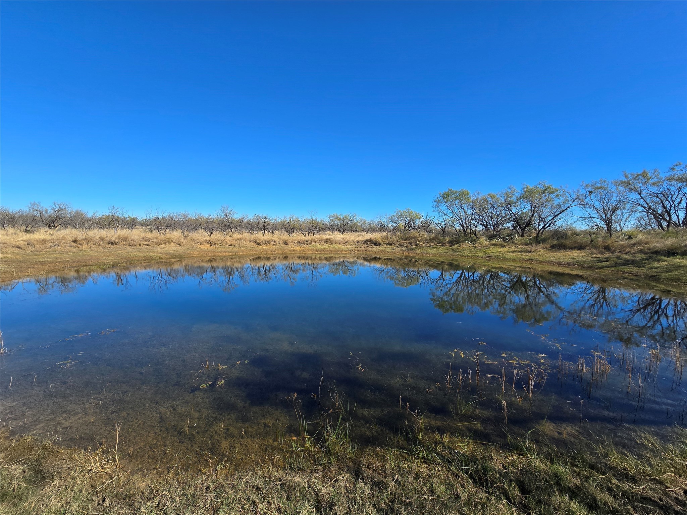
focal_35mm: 13
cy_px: 258
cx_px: 344
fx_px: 258
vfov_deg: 89.9
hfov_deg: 106.2
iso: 50
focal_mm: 2.2
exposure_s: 1/2000
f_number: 2.2
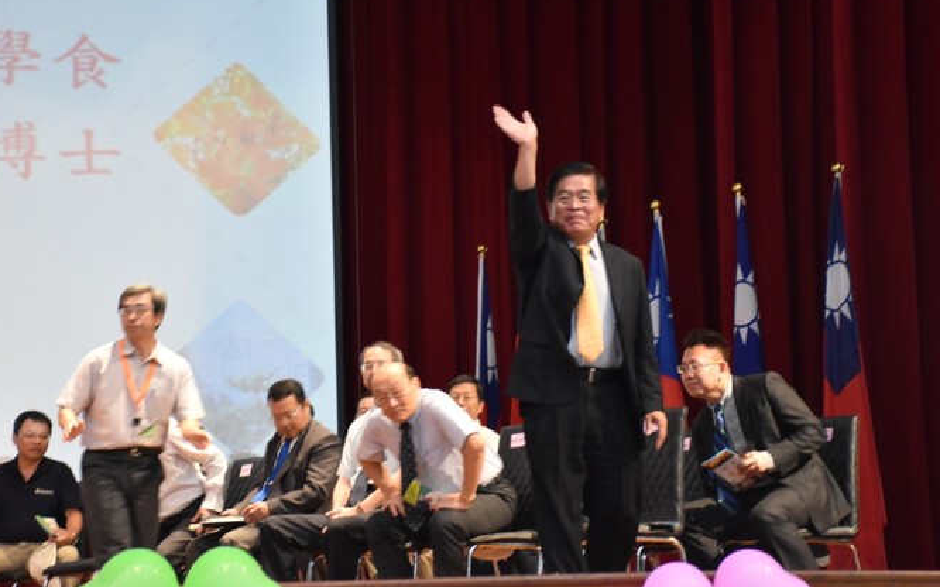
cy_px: 265
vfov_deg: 14.5
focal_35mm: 90
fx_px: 2305
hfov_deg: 23.0
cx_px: 486
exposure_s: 1/40
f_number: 4.8
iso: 3200
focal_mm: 56
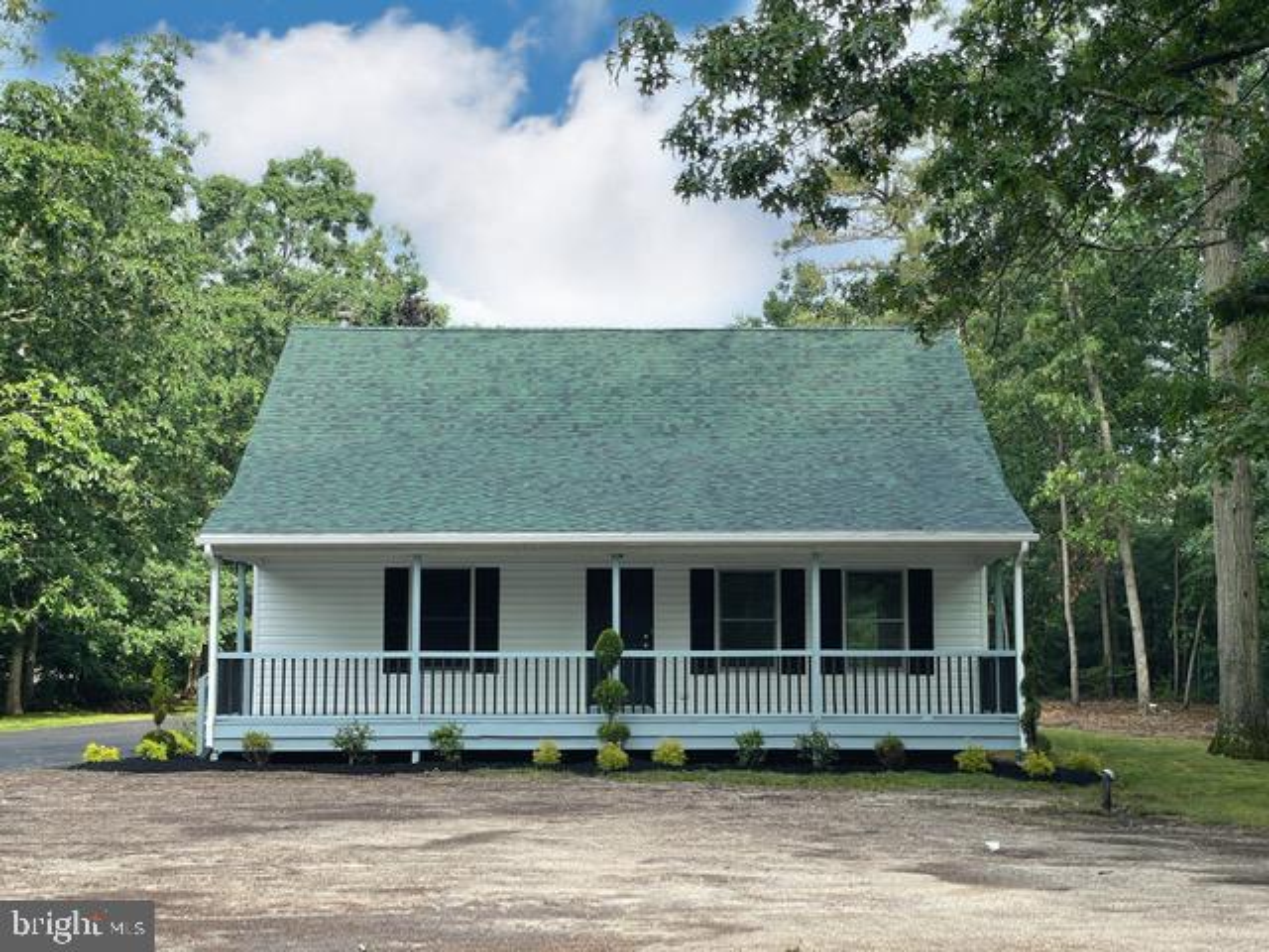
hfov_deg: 36.8
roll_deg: -0.1
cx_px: 634
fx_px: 1906
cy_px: 476
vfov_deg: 28.0
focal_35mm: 52
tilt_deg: +6.0
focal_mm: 6
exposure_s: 1/786
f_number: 2
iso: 25
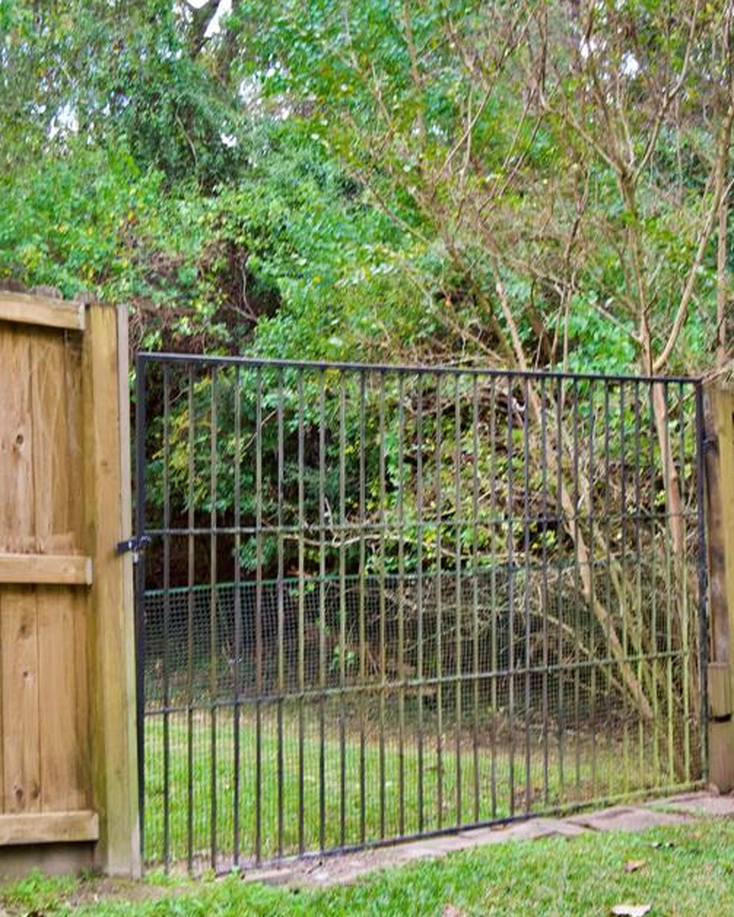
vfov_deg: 27.1
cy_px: 431
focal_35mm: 70
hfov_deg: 21.9
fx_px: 1899
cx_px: 339
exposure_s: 1/60
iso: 400
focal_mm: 22
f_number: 4.2
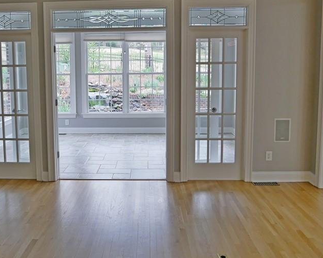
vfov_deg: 39.0
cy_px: 104
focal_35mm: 38
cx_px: 125
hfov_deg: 47.6
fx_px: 363
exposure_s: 1/60
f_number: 3.5
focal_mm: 12
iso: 250
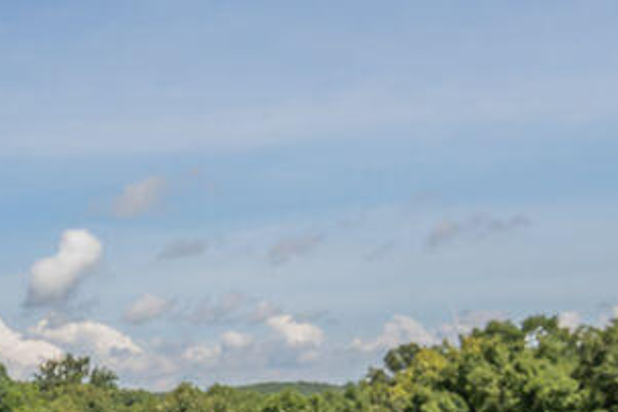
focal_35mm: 81
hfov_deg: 23.1
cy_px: 452
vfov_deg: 16.4
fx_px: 1390
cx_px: -112
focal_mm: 16
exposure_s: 1/250
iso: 400
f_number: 13
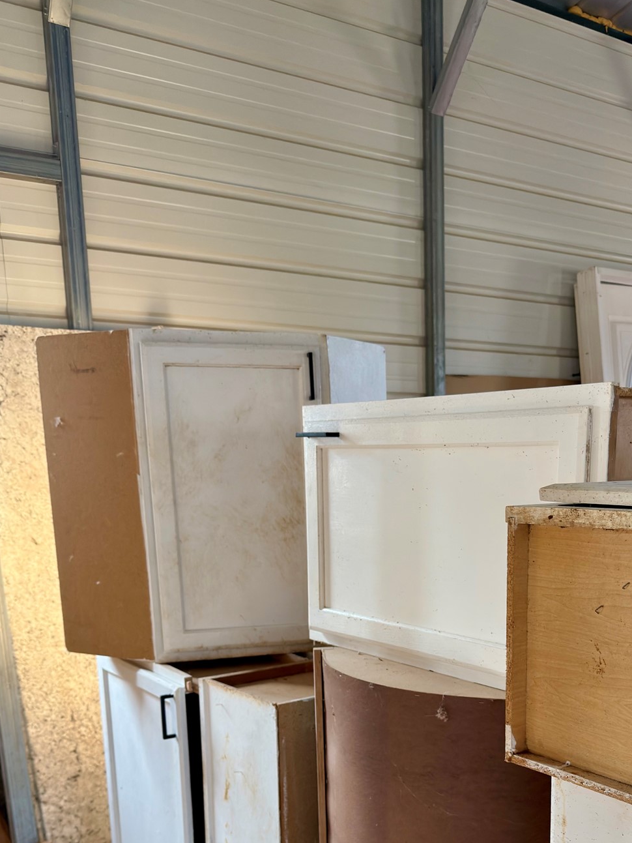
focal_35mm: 38
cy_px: 649
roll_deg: +0.6
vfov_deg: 46.9
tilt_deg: -11.7
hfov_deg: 37.1
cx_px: 442
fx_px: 925
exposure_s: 1/93
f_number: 1.78
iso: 200
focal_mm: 6.76
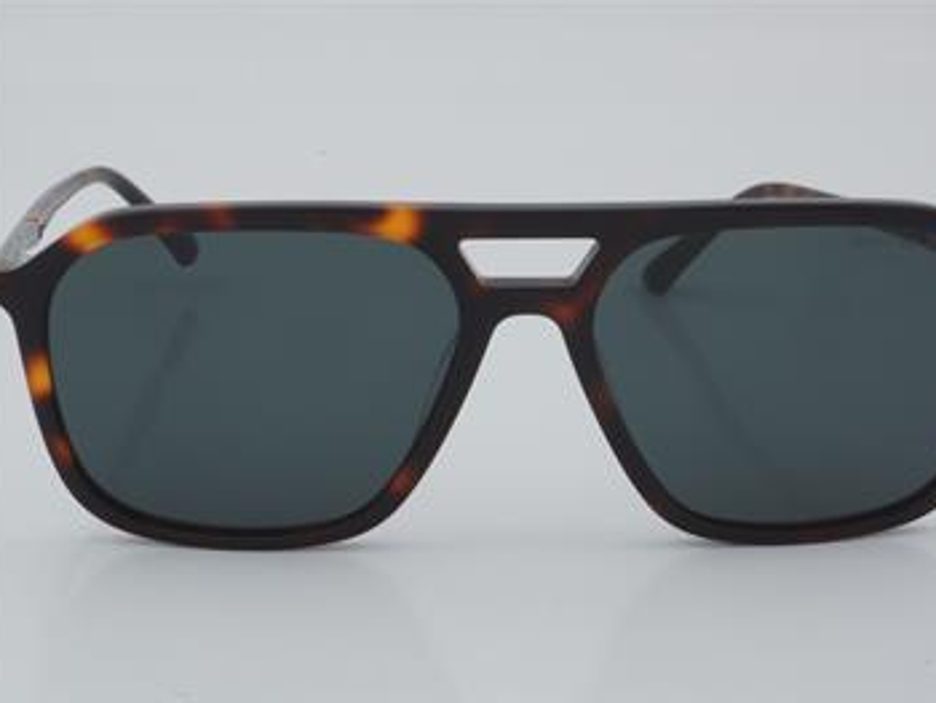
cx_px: 519
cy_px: 353
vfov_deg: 16.3
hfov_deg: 21.6
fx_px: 2450
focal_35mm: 91
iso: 100
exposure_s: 1/3
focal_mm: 55
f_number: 32
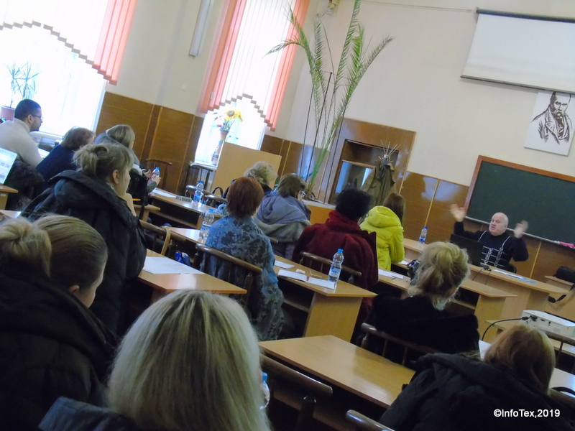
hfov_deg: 41.2
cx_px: 288
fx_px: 764
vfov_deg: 31.5
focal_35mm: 46
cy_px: 216
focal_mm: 8.2
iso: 800
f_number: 4.1
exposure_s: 1/15
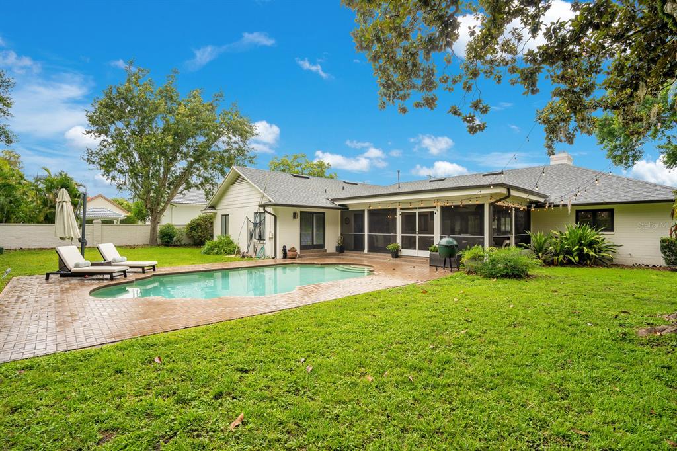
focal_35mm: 16
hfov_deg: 96.8
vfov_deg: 73.7
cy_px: 226
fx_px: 301
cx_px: 338
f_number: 8
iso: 100
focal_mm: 16
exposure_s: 1/125
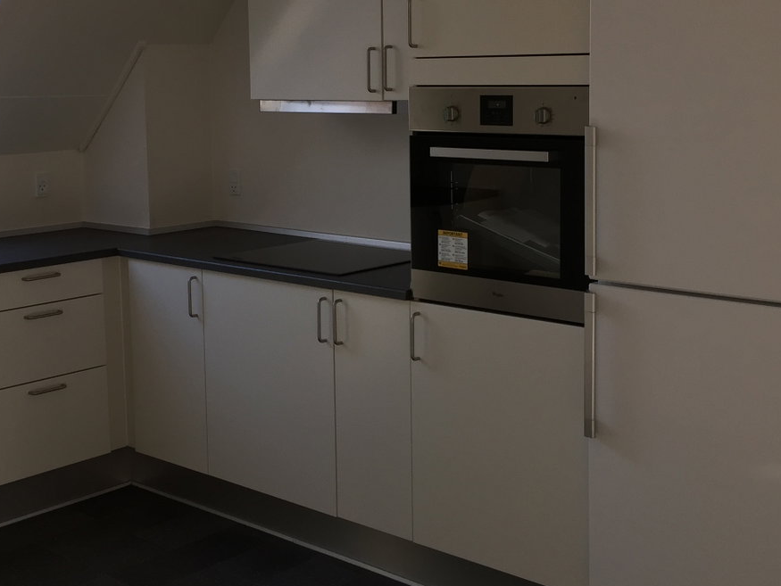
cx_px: 372
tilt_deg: -8.7
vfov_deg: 27.5
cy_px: 228
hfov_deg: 36.1
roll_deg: +0.5
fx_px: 1196
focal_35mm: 53
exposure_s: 1/100
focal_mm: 4.15
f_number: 2.2
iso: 50
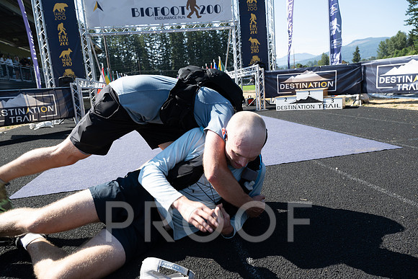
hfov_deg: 71.5
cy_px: 140
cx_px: 209
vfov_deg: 51.3
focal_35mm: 25
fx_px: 290
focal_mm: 25
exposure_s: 1/200
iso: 160
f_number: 7.1
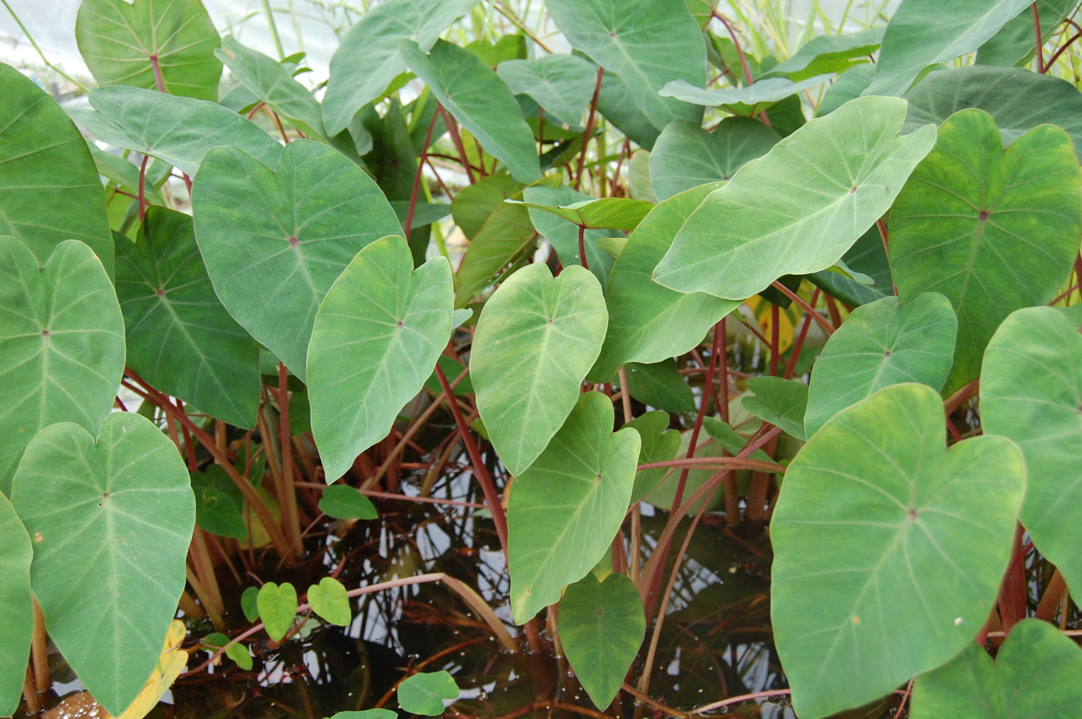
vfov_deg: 36.8
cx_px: 541
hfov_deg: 53.2
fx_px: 1081
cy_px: 360
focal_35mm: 36
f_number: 5.6
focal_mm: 24
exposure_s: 1/125
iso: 360
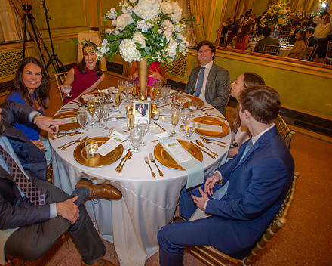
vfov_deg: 65.4
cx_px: 147
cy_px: 123
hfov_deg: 77.3
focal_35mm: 21
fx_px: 206
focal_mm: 17
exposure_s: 1/80
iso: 1250
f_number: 2.8
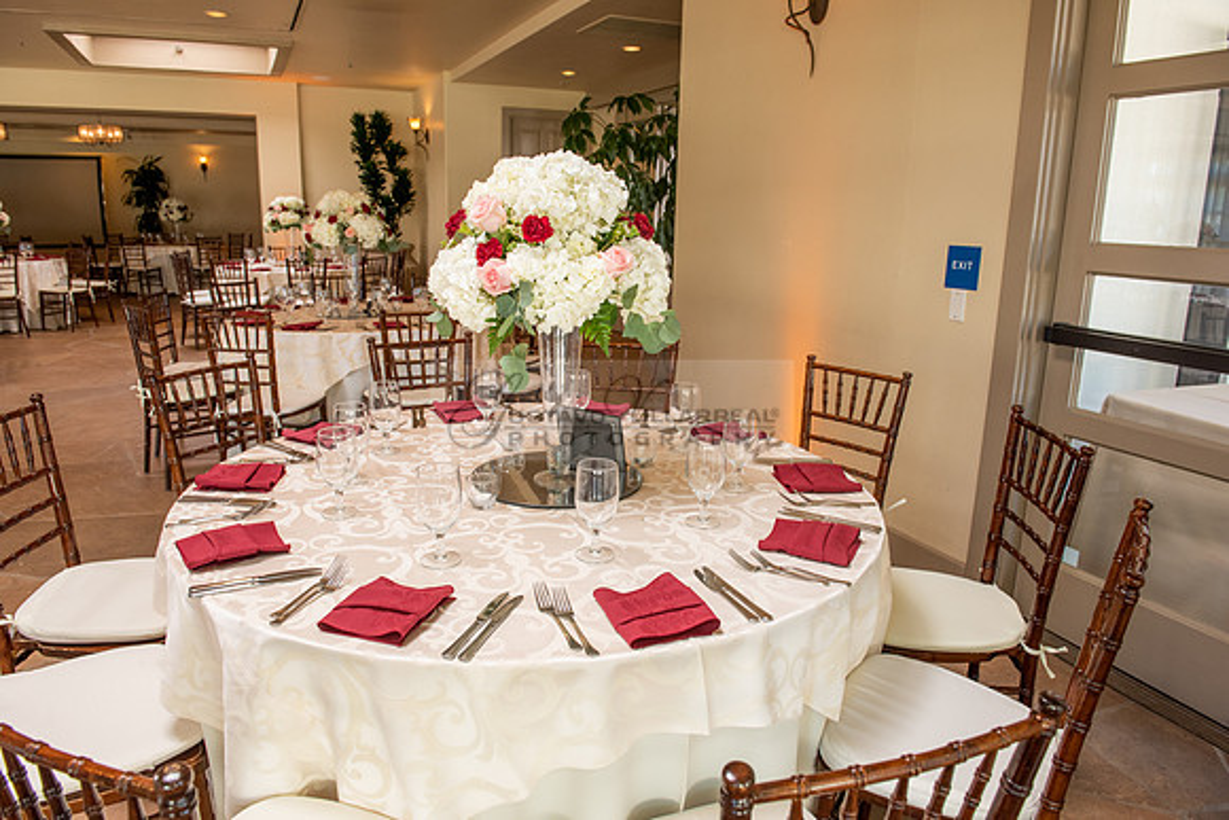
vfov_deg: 53.2
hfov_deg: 73.7
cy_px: 410
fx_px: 819
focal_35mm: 24
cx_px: 614
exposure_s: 1/80
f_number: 6.3
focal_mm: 24
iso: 1000
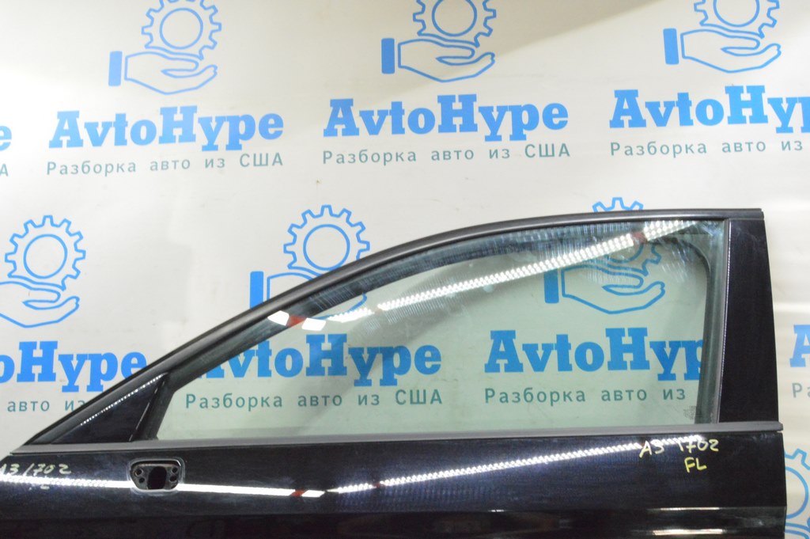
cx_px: 405
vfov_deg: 38.3
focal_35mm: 34
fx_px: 776
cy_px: 270
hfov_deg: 55.1
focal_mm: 23
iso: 6400
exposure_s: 1/15
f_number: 20
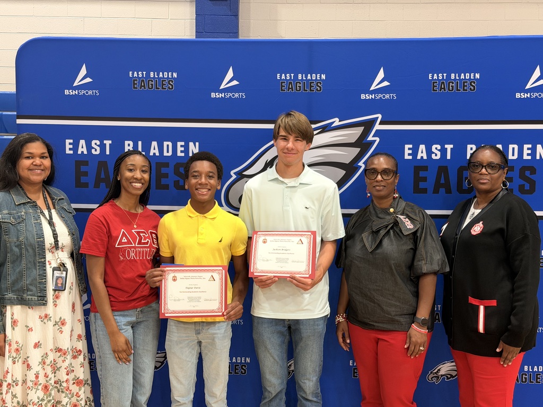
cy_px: 204
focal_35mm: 48
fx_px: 753
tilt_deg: -1.9
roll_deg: -0.9
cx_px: 272
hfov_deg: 39.7
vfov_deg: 30.3
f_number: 1.78
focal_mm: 6.76
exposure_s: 1/60
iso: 125
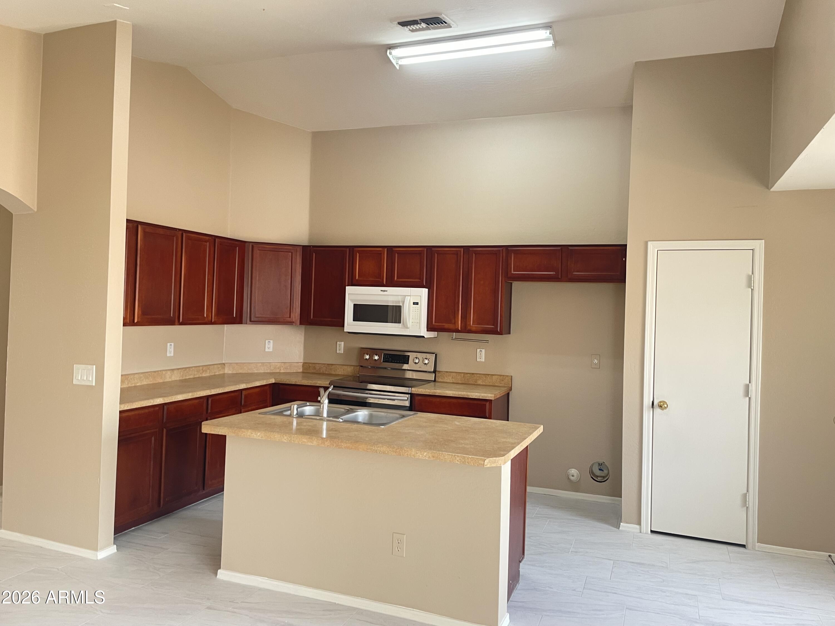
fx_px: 627
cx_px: 418
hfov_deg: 67.3
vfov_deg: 53.1
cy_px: 313
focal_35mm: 26
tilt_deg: +1.3
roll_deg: -1.7
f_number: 1.6
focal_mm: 4.2
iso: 125
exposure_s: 1/76
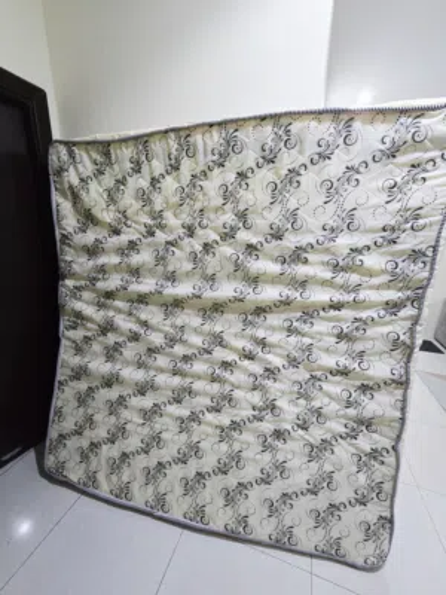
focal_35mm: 13
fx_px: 223
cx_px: 223
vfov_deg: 106.2
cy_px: 298
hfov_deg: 89.9
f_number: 2.2
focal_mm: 2.2
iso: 500
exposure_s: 1/50
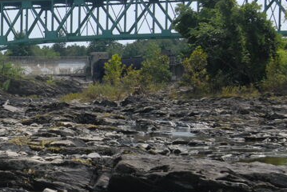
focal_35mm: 117
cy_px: 116
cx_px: -30
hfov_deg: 16.9
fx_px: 934
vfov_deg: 11.7
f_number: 10
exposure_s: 1/400
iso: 250
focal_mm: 35
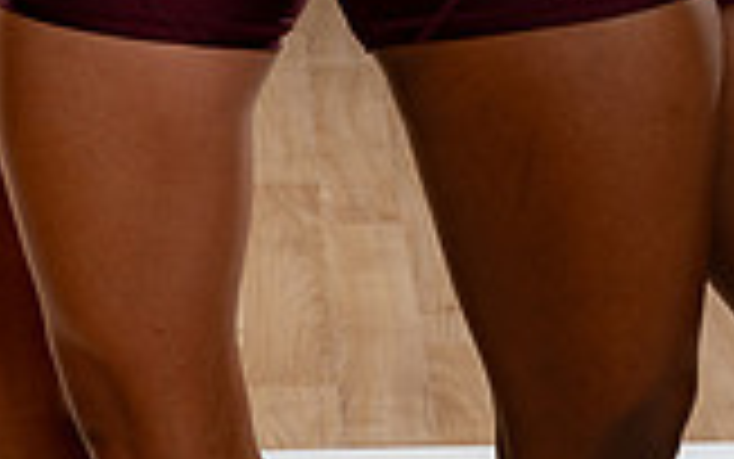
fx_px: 3442
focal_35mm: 172
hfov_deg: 12.2
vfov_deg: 7.3
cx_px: 414
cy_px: -531
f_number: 8
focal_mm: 61
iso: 100
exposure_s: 1/250
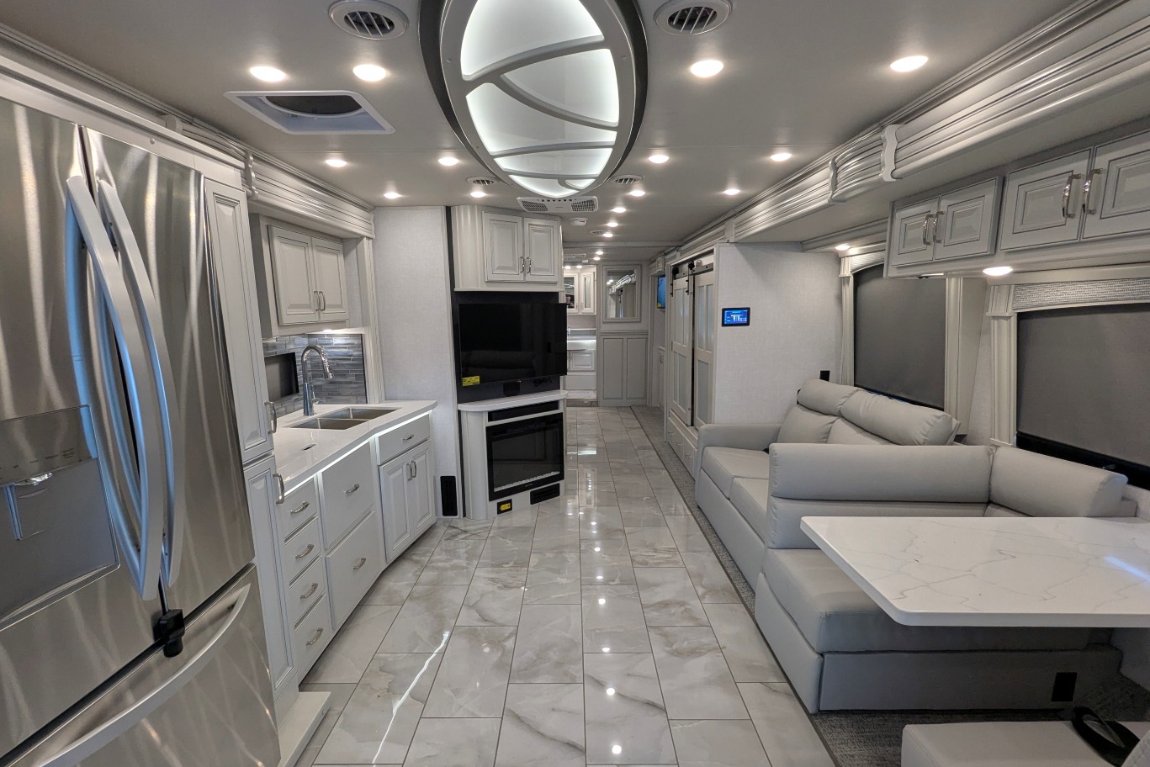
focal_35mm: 17
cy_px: 422
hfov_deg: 93.3
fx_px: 543
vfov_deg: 70.3
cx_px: 566
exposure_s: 1/43.5
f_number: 2.2
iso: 63
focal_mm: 2.35
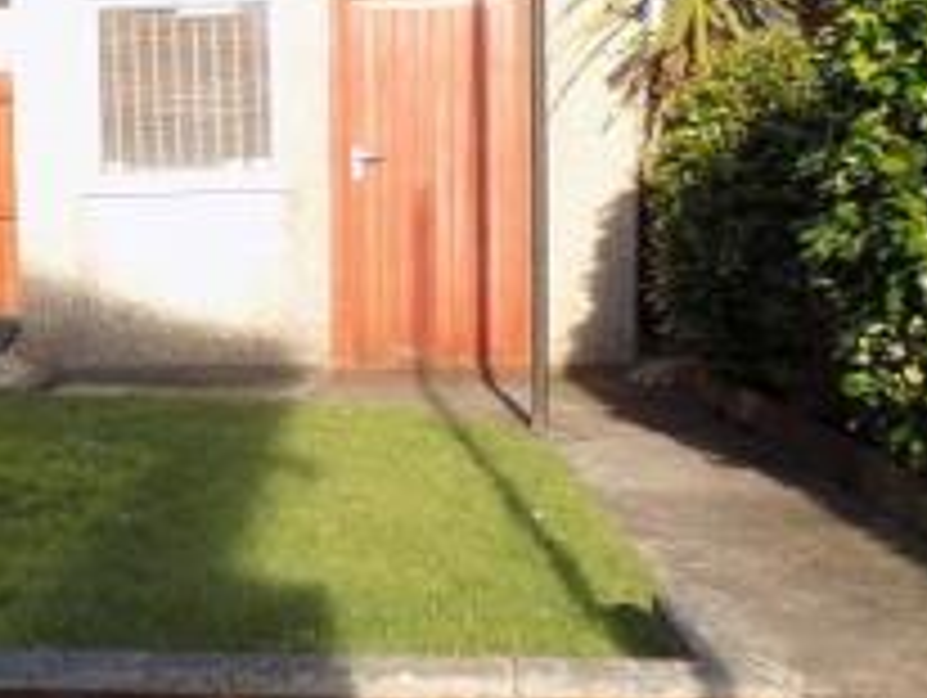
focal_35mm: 65
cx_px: 7
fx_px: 1743
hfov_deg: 28.1
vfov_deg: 22.6
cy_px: 417
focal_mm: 4
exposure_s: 1/200
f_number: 3.1
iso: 80
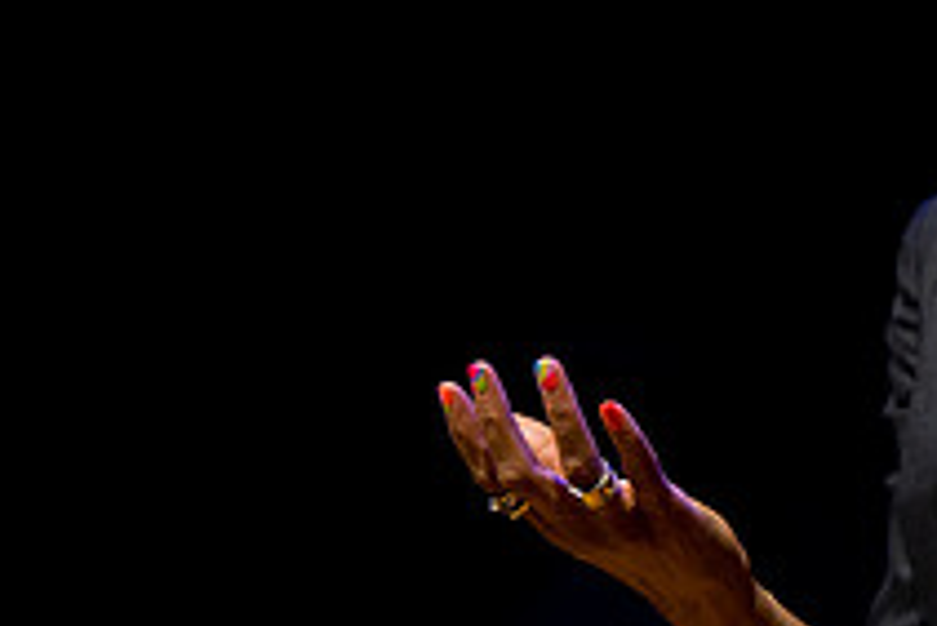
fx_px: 16617
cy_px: 206
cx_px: 1150
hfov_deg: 3.2
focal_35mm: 638
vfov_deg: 2.2
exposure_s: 1/200
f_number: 2.8
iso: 200
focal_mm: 155
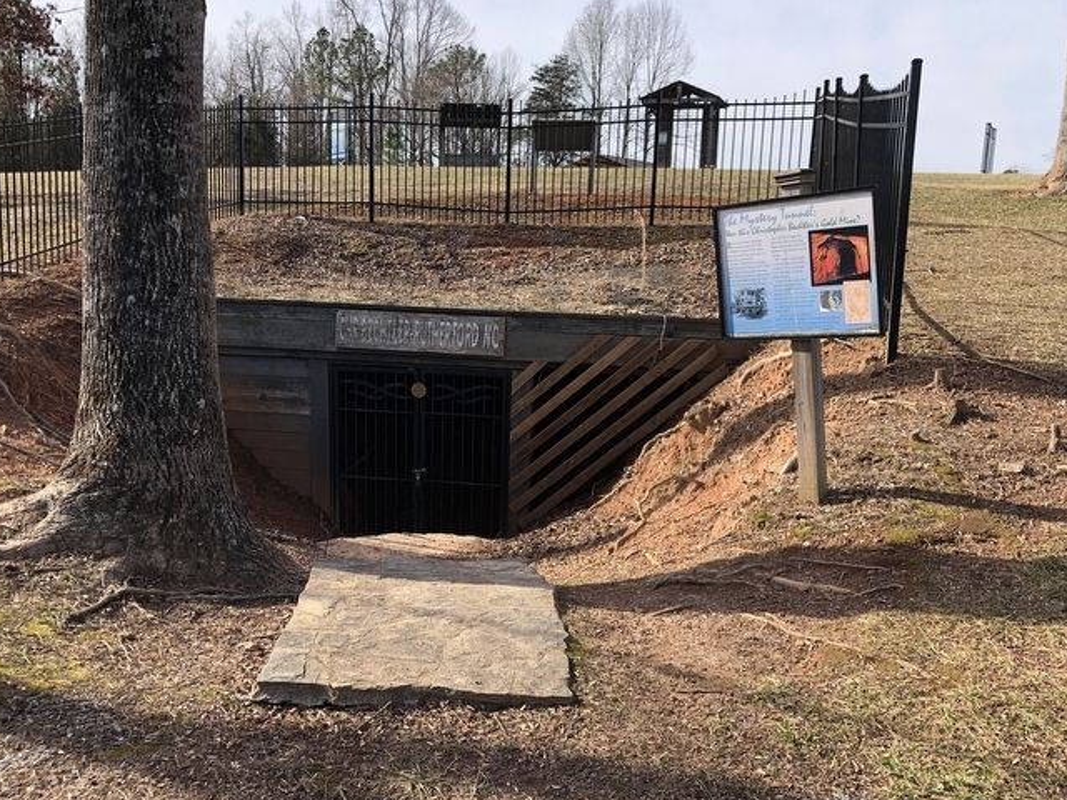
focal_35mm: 35
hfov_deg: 52.4
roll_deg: -1.2
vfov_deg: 40.7
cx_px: 455
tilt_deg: -8.4
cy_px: 433
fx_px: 1079
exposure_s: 1/857
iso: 20
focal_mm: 4
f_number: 1.8
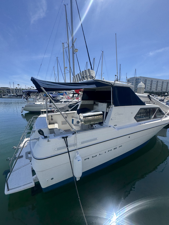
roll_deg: -0.3
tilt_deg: -10.3
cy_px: 112
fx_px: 91
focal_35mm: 14
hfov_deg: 85.7
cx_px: 84
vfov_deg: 102.1
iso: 50
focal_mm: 2.22
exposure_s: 1/1748
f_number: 2.2
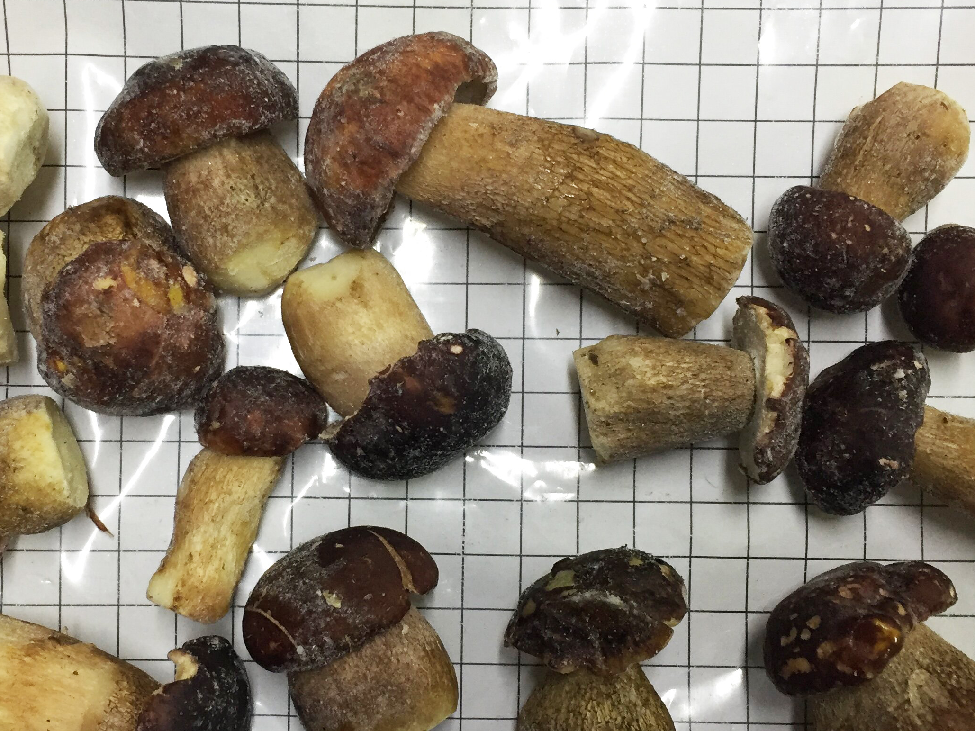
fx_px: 1295
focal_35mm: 46
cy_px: 377
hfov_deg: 41.1
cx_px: 389
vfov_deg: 31.5
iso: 125
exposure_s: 1/33
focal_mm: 4.15
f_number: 2.2
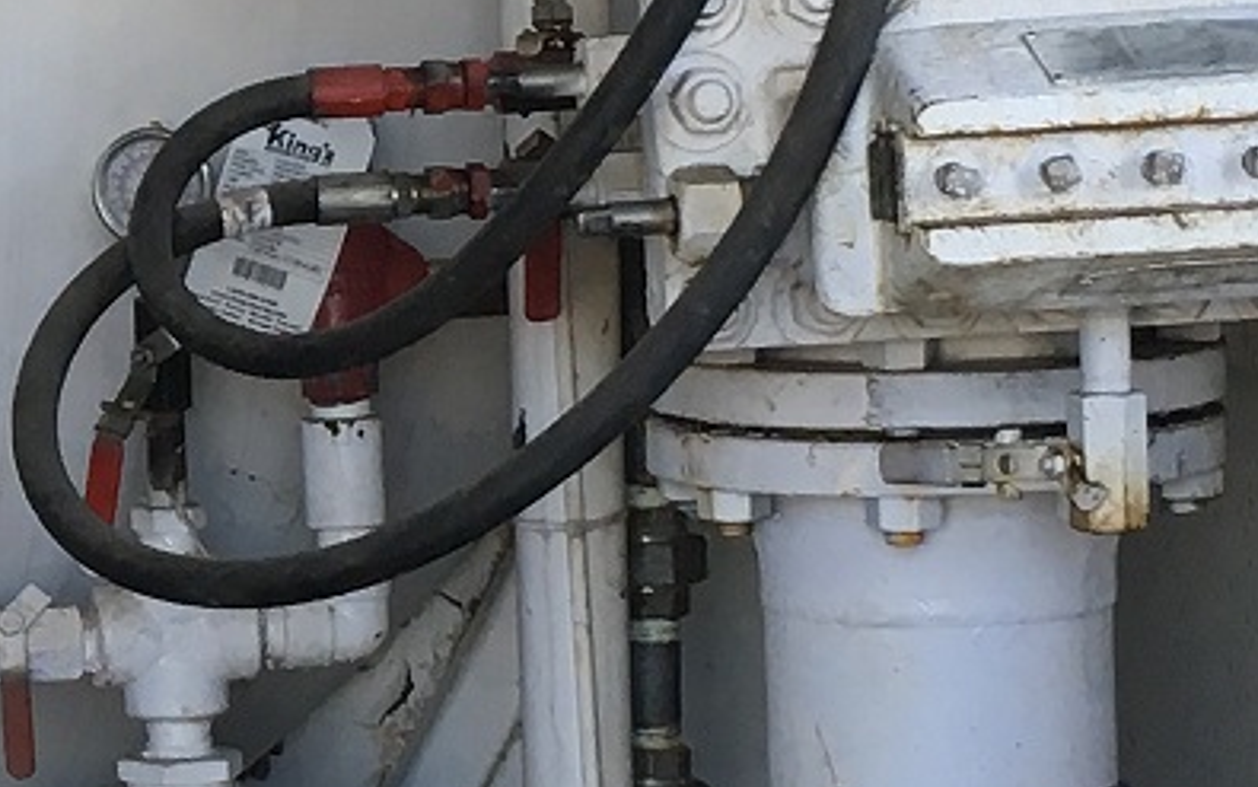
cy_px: 280
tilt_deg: -2.7
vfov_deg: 8.4
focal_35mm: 157
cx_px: -385
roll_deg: +2.1
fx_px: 5383
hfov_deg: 12.9
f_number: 2.2
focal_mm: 4.15
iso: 25
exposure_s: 1/30
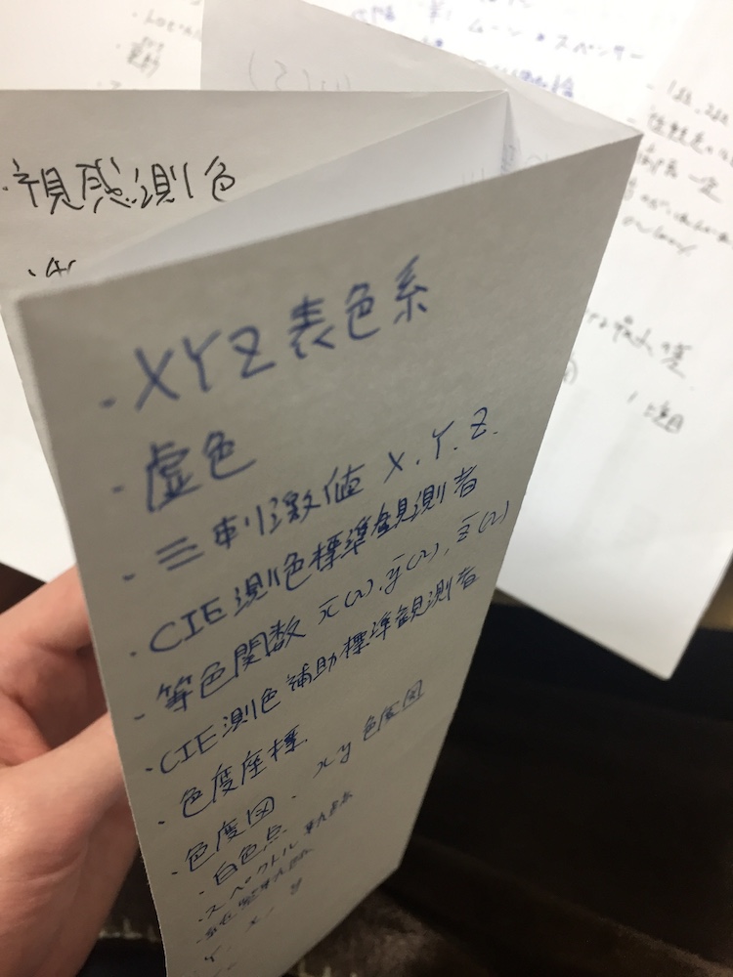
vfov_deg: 61.7
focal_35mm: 29
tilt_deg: -68.1
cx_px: 366
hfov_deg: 48.2
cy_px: 488
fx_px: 819
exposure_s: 1/30
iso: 80
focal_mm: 4.15
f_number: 2.2
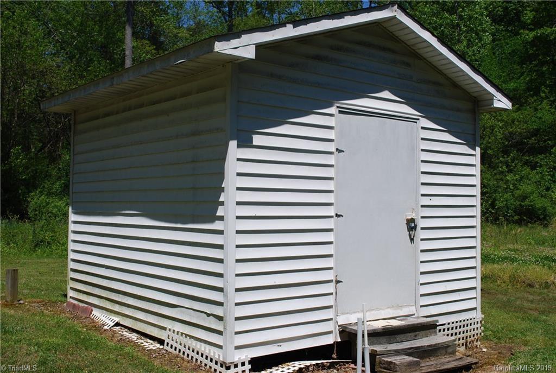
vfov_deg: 34.3
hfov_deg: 49.5
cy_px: 186
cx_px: 278
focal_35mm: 39
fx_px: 603
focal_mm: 26
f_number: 8
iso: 100
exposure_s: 1/250
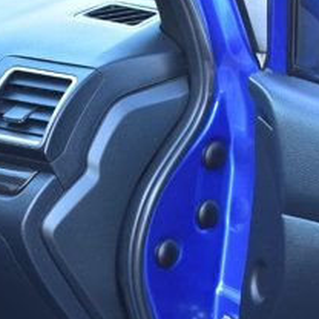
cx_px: -20
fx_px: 1835
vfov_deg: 9.9
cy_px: 256
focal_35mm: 176
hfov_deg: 9.8
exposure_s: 1/40
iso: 400
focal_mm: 28
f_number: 7.1
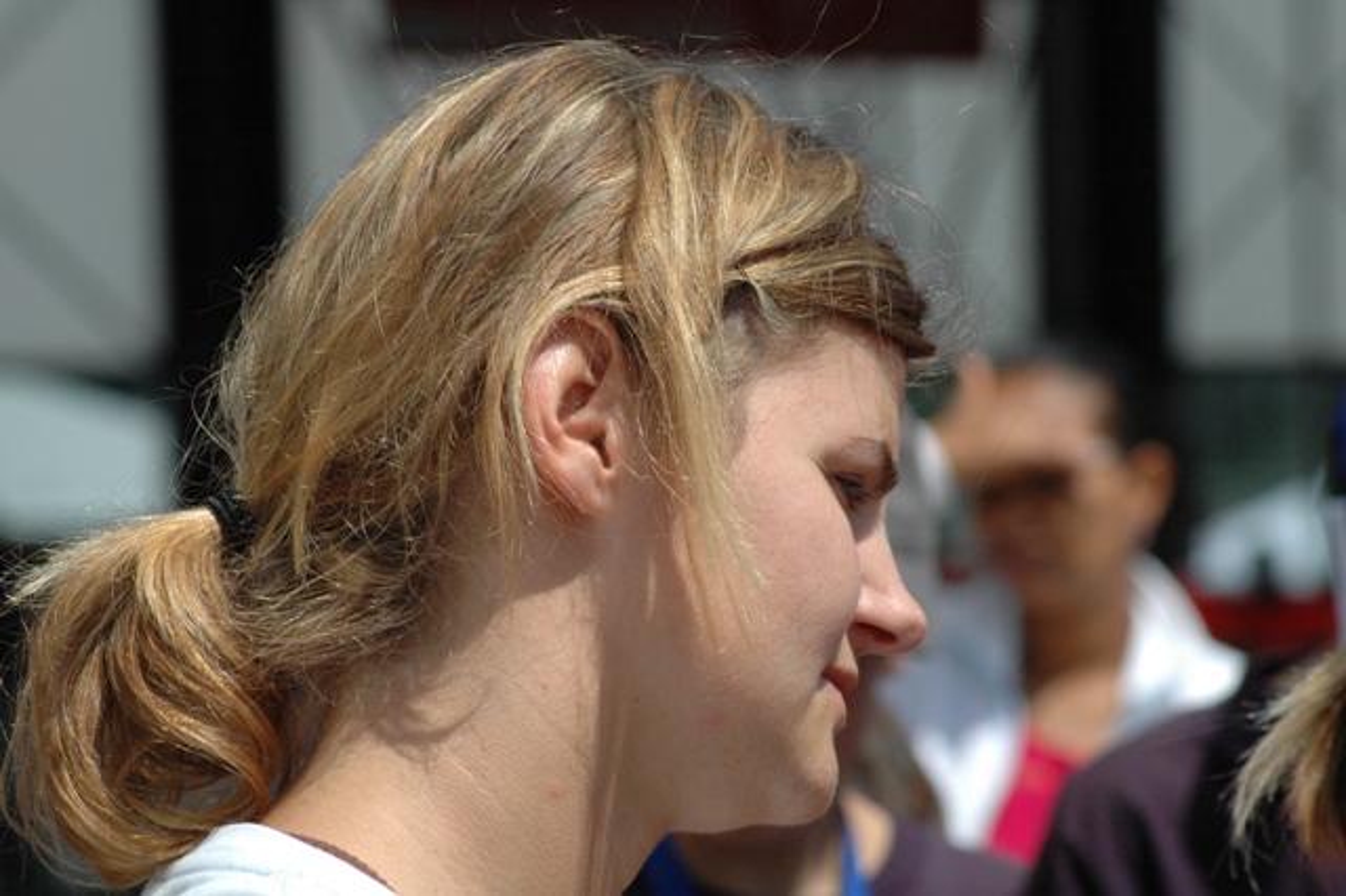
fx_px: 7567
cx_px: 673
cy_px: 448
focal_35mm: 202
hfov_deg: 10.2
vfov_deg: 6.8
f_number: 9
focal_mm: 135
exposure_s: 1/1250
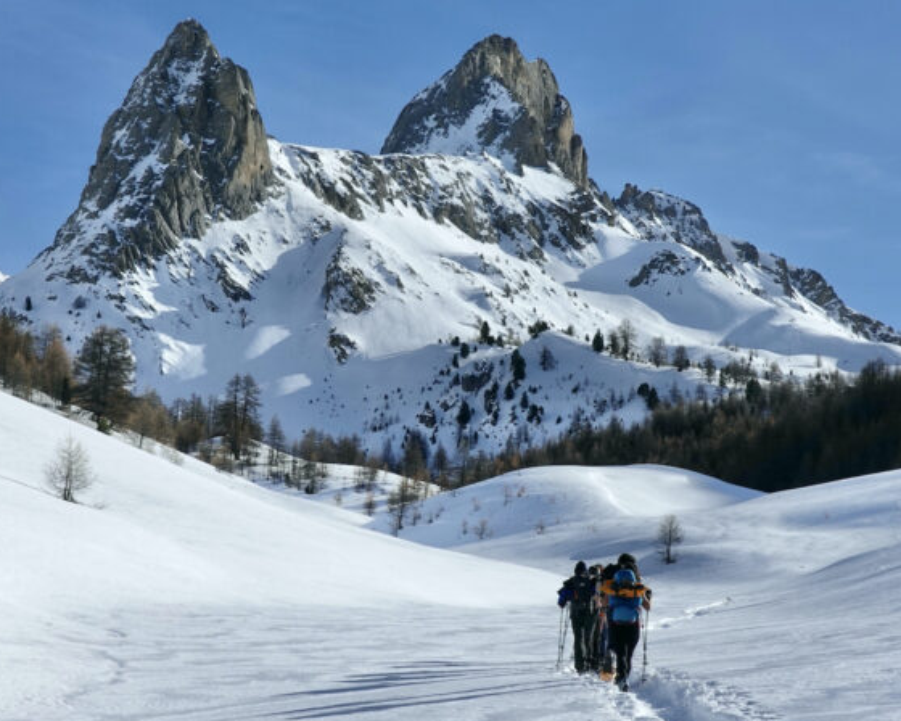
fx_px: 2107
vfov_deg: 19.4
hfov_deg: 24.1
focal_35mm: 79
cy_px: 368
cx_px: 439
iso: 100
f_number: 11
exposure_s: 1/250
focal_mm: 16.86
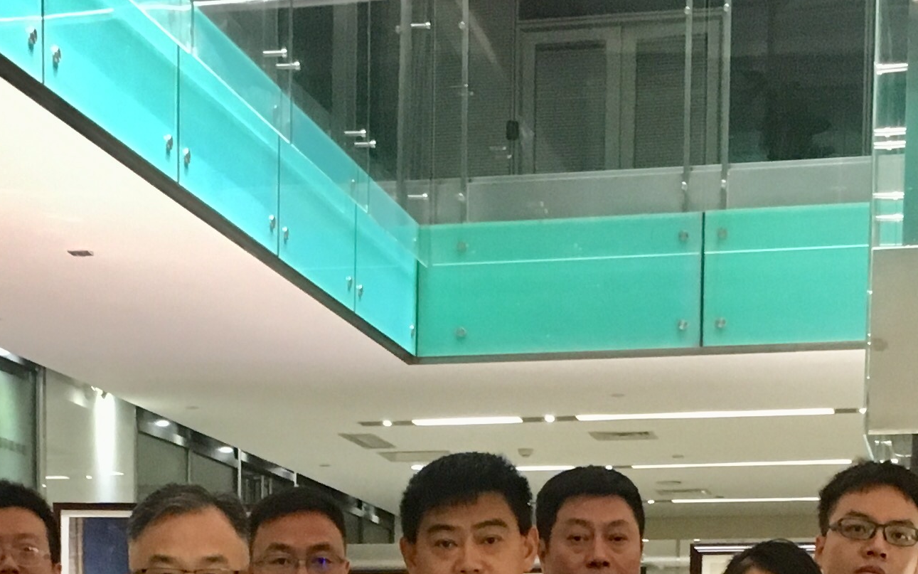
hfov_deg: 21.6
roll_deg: -0.8
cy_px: 868
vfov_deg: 12.9
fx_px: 2402
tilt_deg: -2.7
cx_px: 355
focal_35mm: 96
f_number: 2.2
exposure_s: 1/33
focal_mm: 4.15
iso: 200
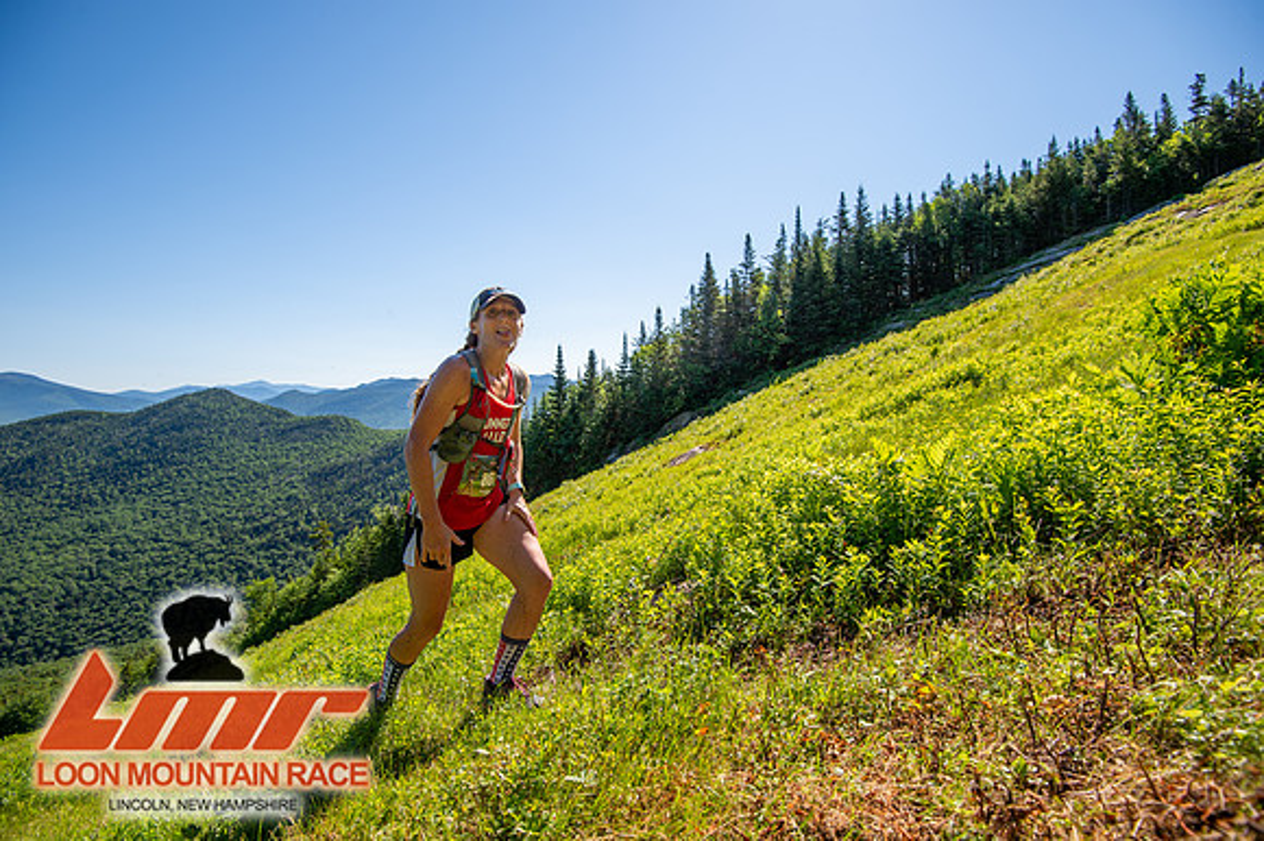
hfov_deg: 96.8
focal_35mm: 16
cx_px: 632
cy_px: 420
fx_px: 561
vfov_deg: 73.7
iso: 100
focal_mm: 16
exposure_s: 1/500
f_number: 5
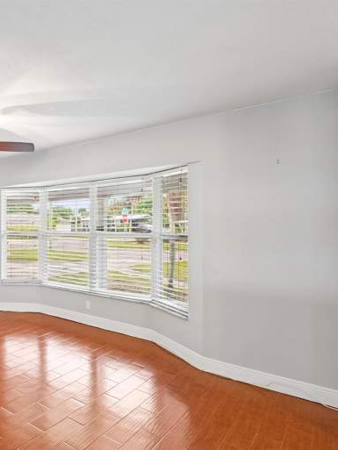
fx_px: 312
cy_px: 231
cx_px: 29
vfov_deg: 71.6
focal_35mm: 24
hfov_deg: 50.0
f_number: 8
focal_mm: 16
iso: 400
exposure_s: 1/10
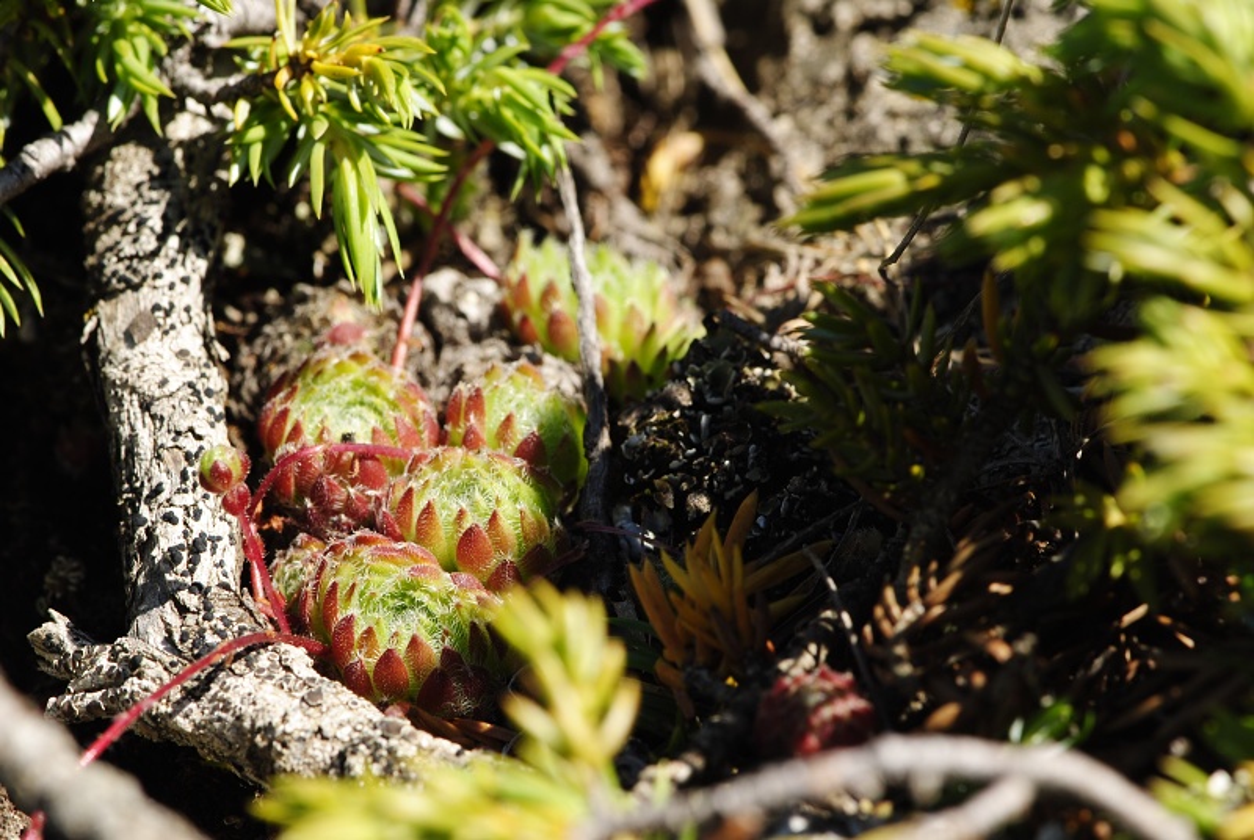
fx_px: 4448
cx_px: 627
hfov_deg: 16.0
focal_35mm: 128
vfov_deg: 10.8
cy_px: 420
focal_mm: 85
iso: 100
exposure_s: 1/80
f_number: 11
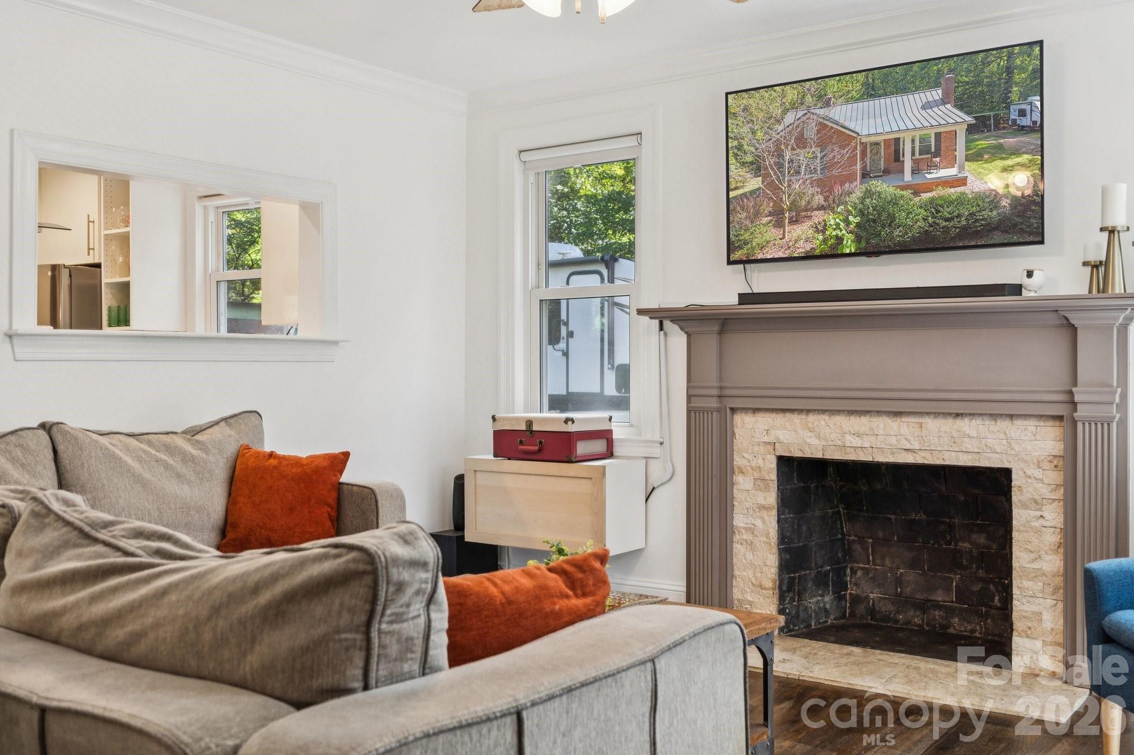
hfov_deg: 55.8
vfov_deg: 38.9
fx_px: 1071
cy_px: 378
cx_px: 567
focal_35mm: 34
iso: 160
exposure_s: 1/15
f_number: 7.1
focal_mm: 34
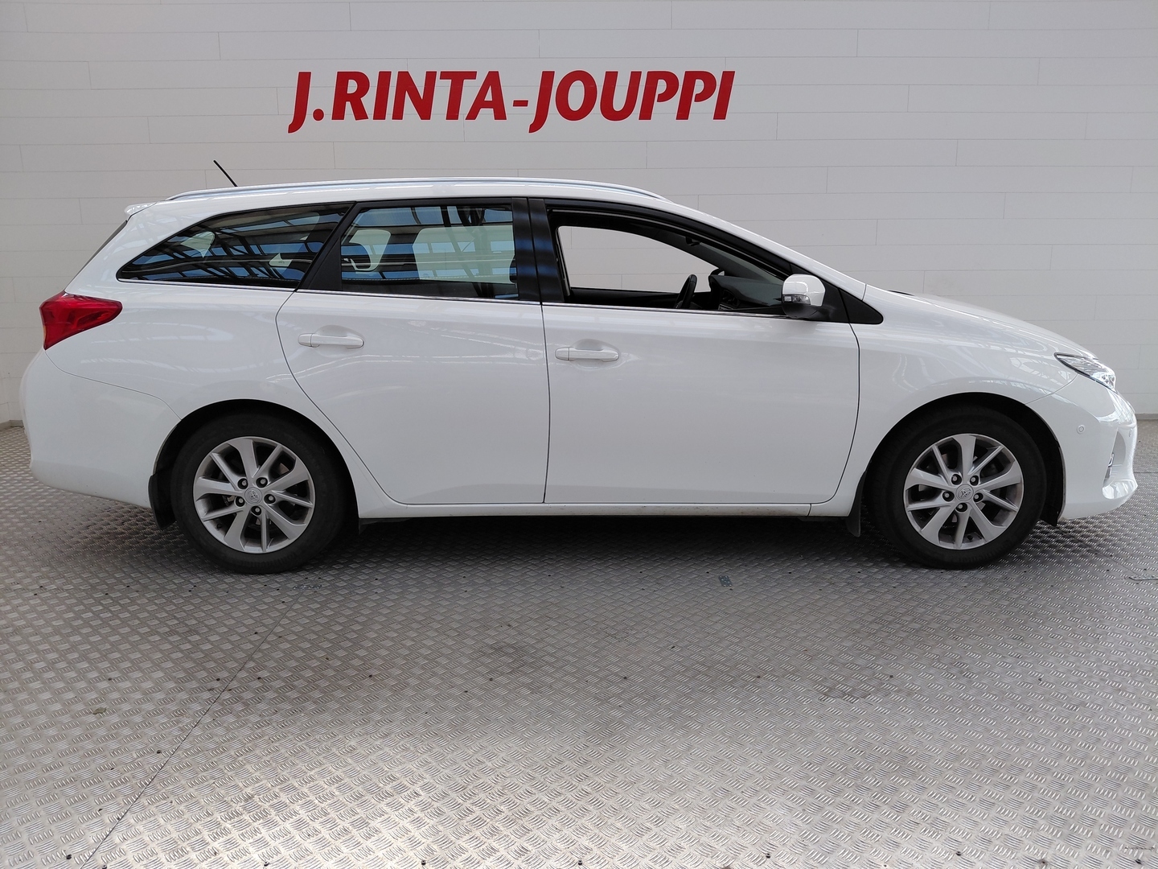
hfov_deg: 69.4
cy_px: 434
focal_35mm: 25
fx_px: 836
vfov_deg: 54.9
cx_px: 579
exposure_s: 1/241
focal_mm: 4.69
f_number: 1.8
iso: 50
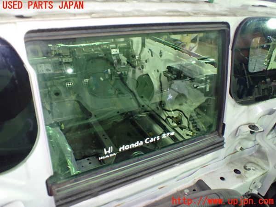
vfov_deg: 46.8
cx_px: 138
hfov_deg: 60.0
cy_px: 104
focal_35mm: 30
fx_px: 239
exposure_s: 1/30
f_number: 2.3
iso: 1000
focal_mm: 5.4
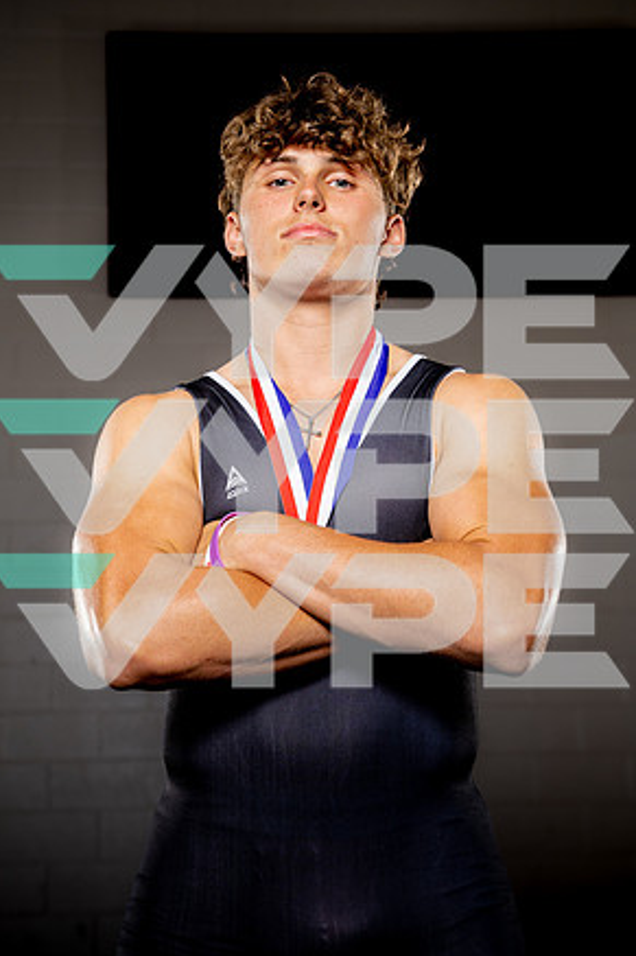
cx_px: 310
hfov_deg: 20.3
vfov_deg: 30.1
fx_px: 1777
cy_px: 468
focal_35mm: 67
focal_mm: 65
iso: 320
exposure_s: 1/250
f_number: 5.6
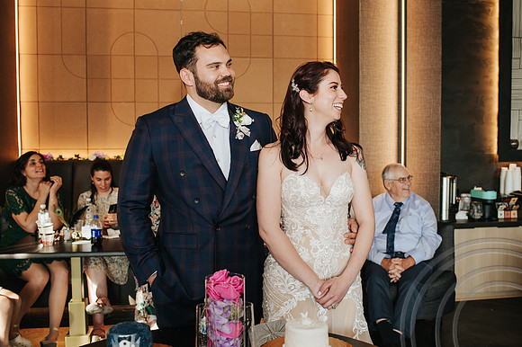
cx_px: 280
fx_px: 543
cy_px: 174
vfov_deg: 35.5
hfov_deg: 51.3
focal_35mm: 37
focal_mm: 35
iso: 720
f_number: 3.5
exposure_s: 1/160
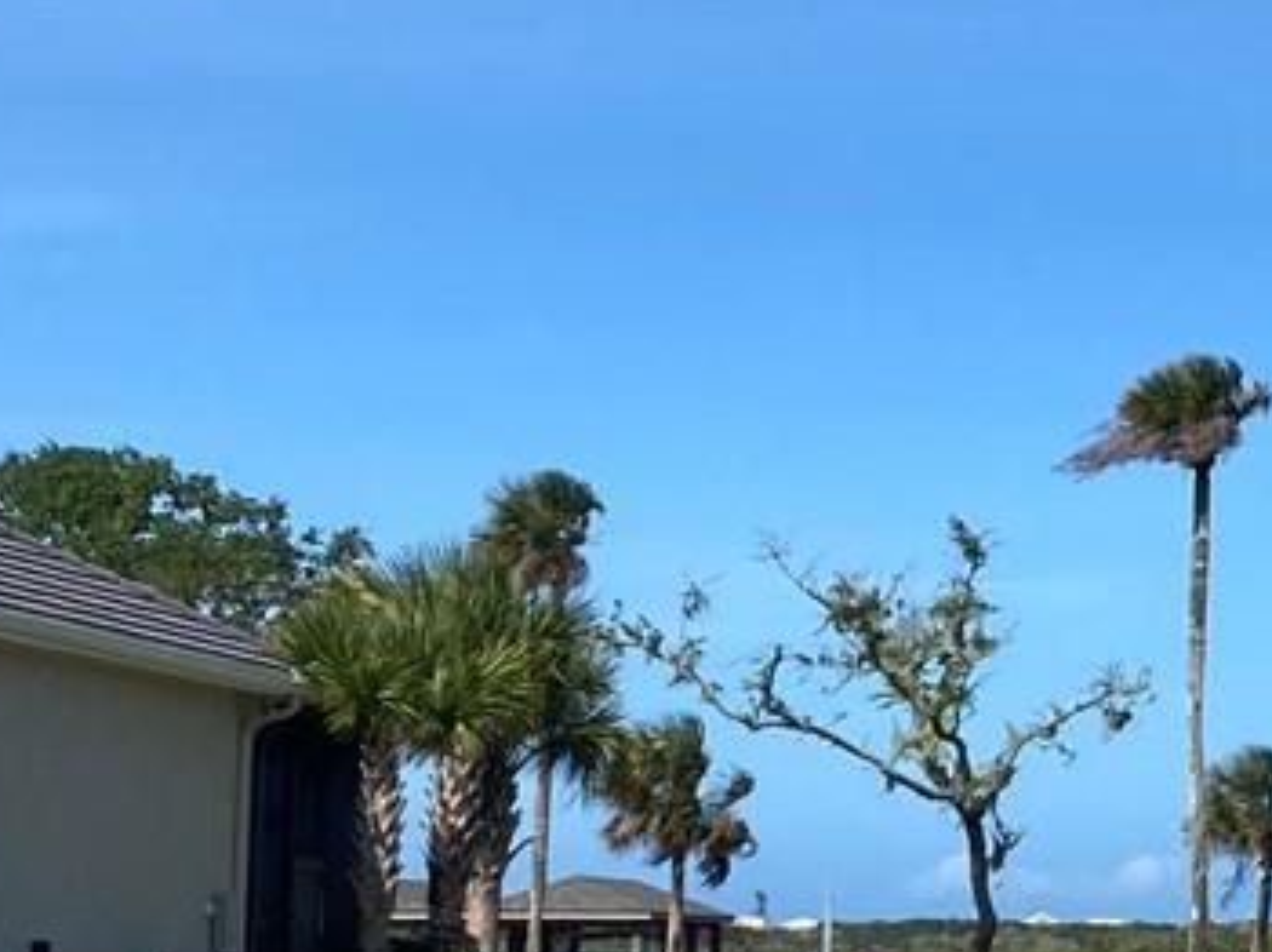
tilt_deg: +4.0
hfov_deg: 15.6
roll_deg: +0.2
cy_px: 687
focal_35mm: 119
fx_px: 4370
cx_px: 1748
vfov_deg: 12.4
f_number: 1.8
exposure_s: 1/3984
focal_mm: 4.25
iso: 32
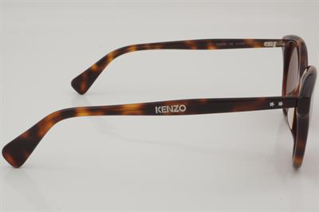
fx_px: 664
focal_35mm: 75
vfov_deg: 18.2
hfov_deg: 27.0
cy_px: 106
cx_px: 160
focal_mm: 50
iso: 100
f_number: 32
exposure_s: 1/3
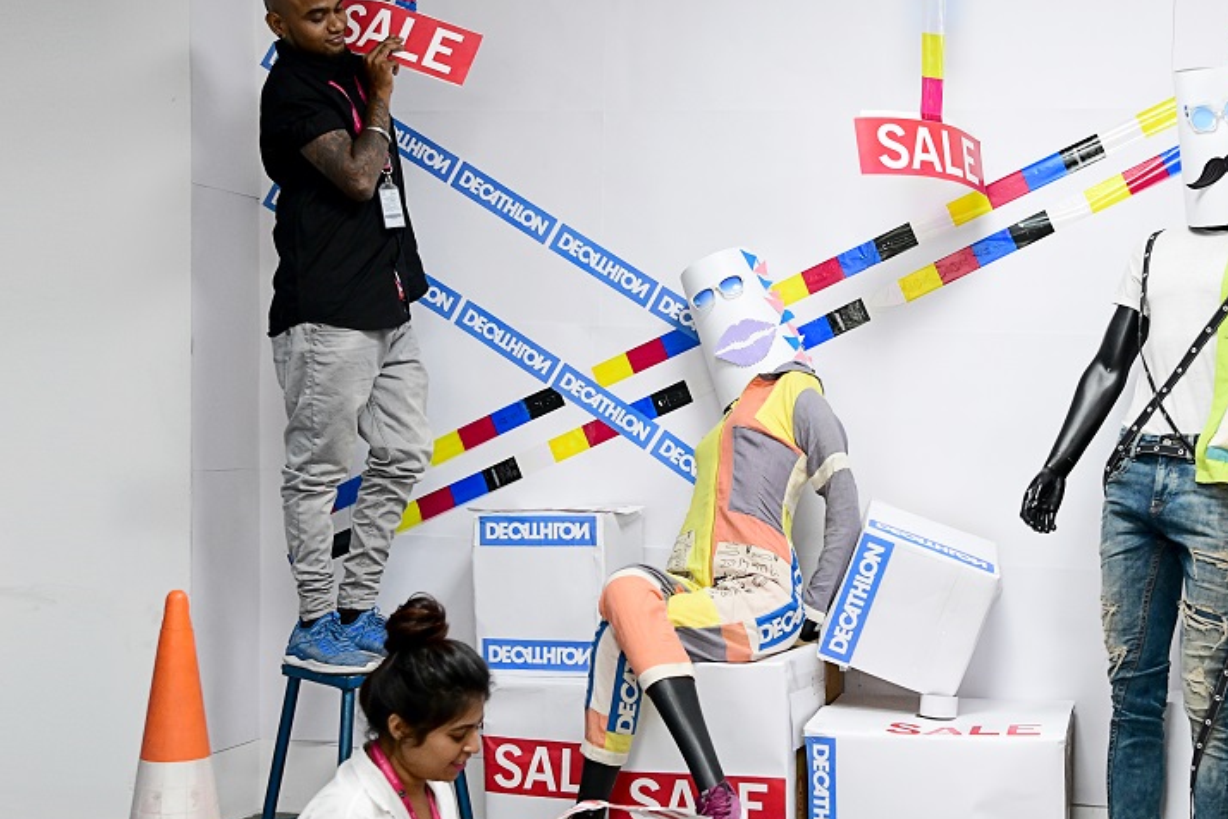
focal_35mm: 49
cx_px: 819
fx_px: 1671
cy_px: 502
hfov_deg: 39.9
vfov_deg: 27.4
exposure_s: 1/200
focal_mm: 35
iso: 2000
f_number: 4
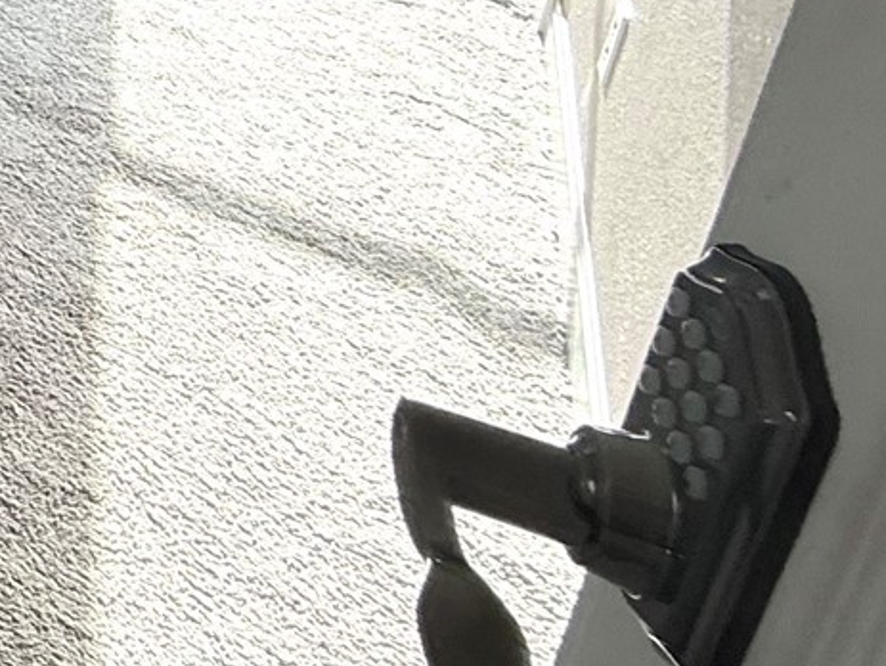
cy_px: -392
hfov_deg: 19.2
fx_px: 1486
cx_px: -890
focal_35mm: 58
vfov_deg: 20.7
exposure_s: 1/99
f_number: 2.2
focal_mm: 2.22
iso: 64
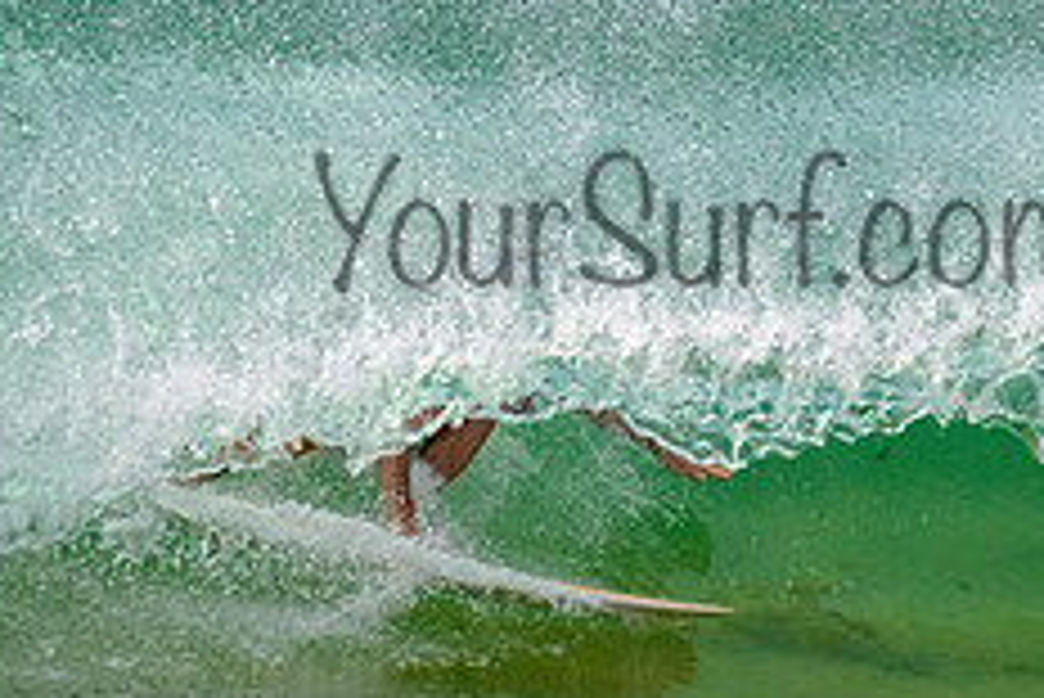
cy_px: 182
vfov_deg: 0.9
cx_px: 778
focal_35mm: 1499
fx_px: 43496
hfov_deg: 1.4
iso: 900
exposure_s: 1/2000
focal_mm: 600
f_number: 11
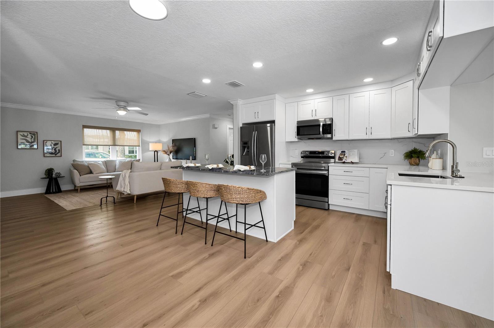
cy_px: 164
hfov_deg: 104.3
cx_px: 247
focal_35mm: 14
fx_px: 192
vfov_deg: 81.1
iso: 320
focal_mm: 14
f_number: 7.1
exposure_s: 1/50
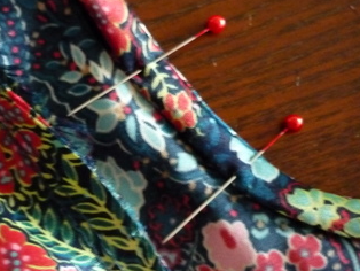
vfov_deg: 23.3
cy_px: 144
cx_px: 120
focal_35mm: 63
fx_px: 656
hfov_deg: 30.5
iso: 800
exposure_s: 1/15
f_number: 2.8
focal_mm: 5.5
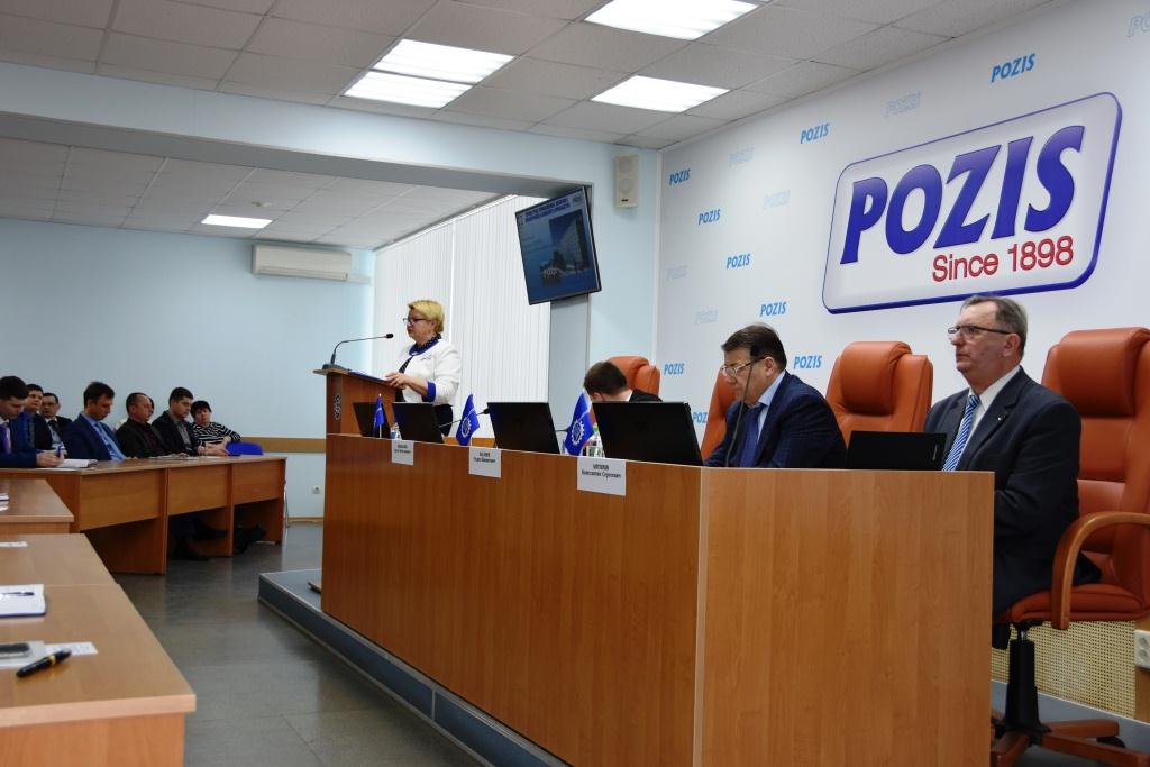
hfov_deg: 49.5
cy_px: 384
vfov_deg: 34.2
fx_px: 1246
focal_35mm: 39
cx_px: 575
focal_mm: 26
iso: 400
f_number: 4
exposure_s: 1/125
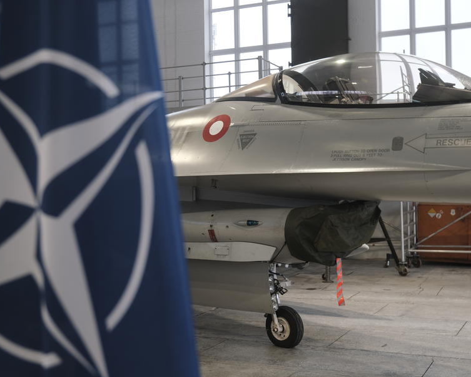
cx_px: 212
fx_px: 655
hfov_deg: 39.5
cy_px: 187
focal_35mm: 47
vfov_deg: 32.1
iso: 500
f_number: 4
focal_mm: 27.5
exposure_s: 1/60
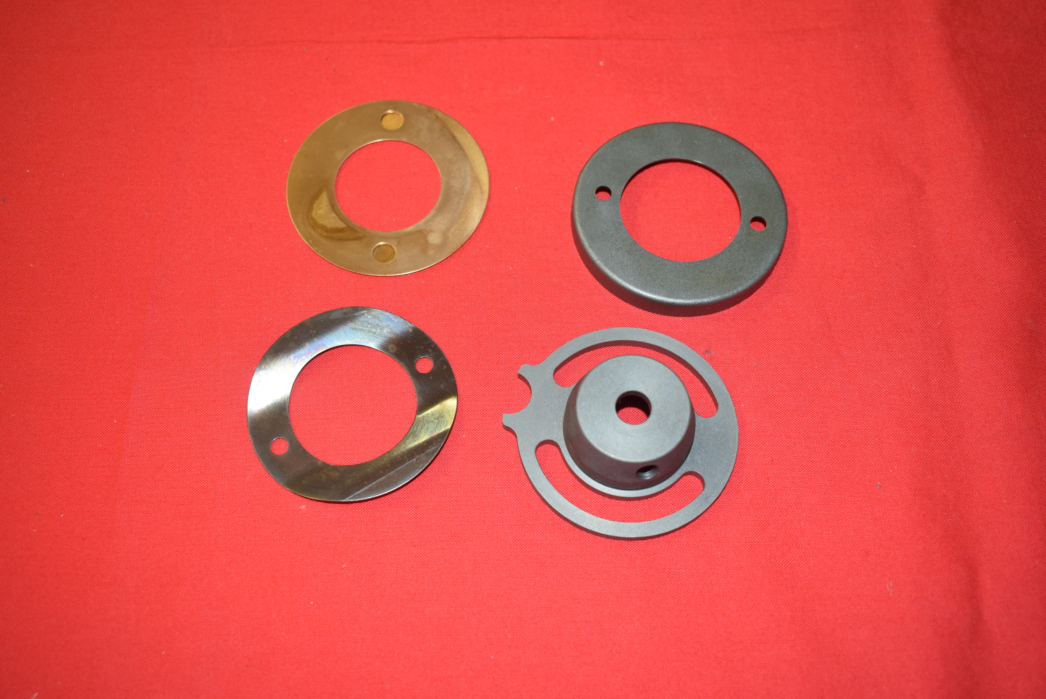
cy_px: 350
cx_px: 523
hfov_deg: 47.9
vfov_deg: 33.1
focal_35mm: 40
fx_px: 1178
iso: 800
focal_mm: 27
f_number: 5
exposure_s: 1/60
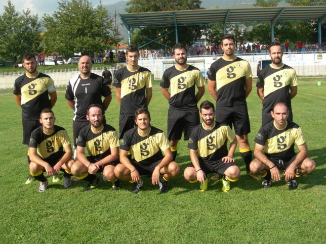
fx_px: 396
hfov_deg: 44.8
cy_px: 121
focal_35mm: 42
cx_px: 163
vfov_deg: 34.3
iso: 50
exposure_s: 1/338
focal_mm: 8.5
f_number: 4.9
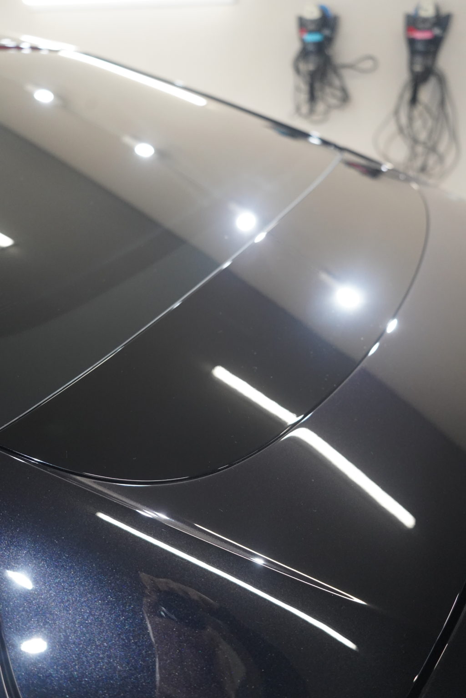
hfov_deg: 43.6
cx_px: 233
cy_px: 349
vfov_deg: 61.9
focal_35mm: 30
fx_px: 582
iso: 4000
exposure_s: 1/160
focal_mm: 30
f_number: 4.5
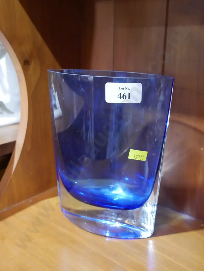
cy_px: 138
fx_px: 290
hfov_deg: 38.7
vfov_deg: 50.1
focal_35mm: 37
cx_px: 102
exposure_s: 1/60
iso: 2500
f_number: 4
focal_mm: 18
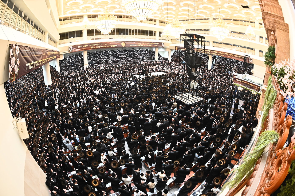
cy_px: 98
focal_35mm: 16
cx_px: 148
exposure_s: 1/125
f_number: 7.1
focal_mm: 16
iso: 5000
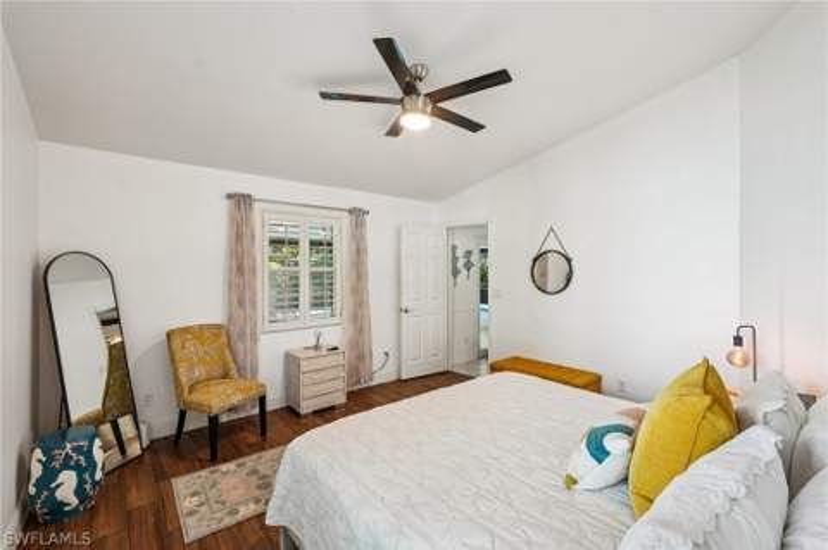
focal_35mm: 16
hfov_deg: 96.8
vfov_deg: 73.6
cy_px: 275
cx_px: 414
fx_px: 368
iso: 400
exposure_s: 1/15
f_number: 8
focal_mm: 16
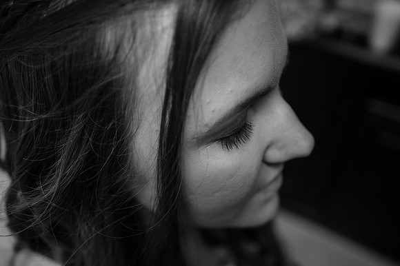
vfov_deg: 39.9
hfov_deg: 57.3
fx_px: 366
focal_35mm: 33
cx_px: 200
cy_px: 133
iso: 800
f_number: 1.8
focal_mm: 22
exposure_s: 1/320
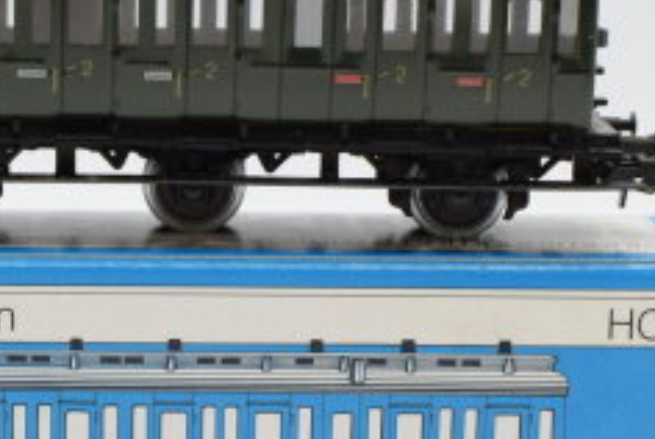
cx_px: 172
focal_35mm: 133
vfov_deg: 10.3
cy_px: 285
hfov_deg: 15.3
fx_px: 2428
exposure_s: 1/200
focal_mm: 35
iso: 400
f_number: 8
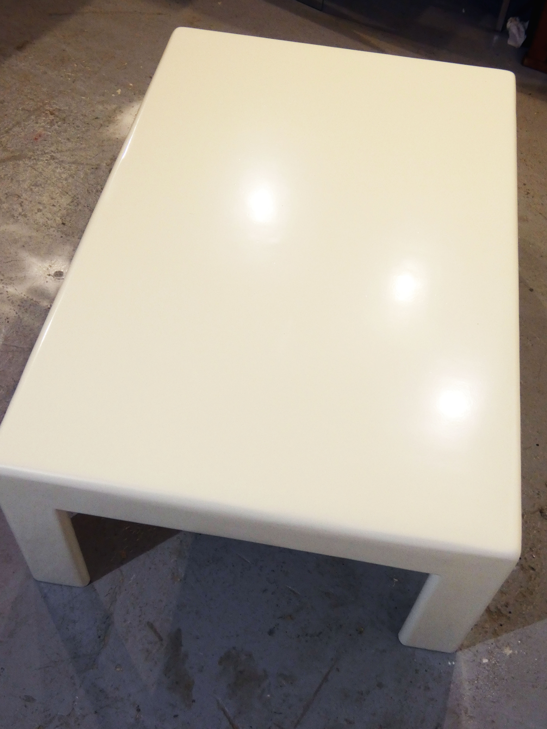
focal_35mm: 39
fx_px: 822
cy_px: 364
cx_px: 274
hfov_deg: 36.8
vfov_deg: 47.9
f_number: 3.6
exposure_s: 1/80
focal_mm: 7.1
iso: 400
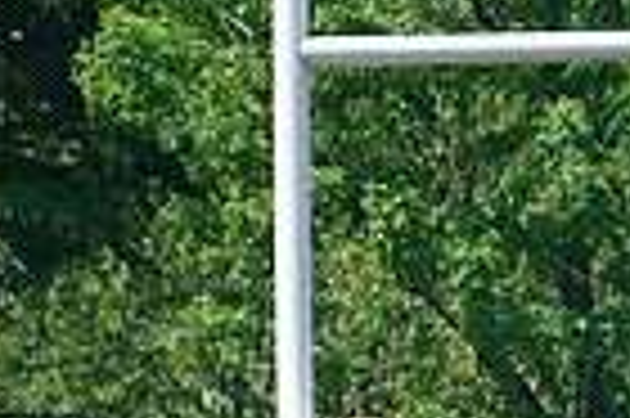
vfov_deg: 6.4
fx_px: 3618
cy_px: 820
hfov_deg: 9.7
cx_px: 900
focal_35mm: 207
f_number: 5
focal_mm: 50
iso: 250
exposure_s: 1/800
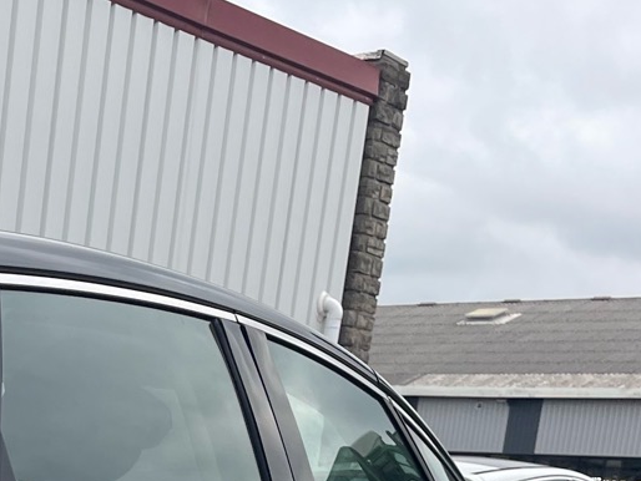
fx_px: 1686
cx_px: -279
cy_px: 840
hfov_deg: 19.2
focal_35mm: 91
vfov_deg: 14.5
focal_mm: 4.2
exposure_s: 1/456
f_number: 1.6
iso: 32
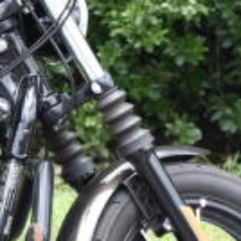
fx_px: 1737
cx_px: -209
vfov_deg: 7.9
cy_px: 120
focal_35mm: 221
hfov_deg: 7.7
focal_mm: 29
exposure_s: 1/250
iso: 320
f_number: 5.6
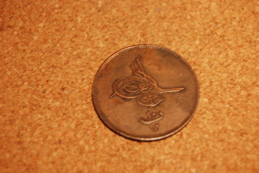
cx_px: 130
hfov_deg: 24.6
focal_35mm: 82
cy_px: 86
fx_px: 594
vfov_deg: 16.6
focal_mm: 55
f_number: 5.6
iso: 200
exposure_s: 1/40
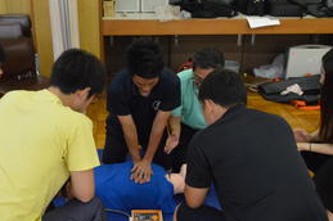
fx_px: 434
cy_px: 143
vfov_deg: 28.4
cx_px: 134
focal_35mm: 47
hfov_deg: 41.8
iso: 3200
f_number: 7.1
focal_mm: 18
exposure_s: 1/125
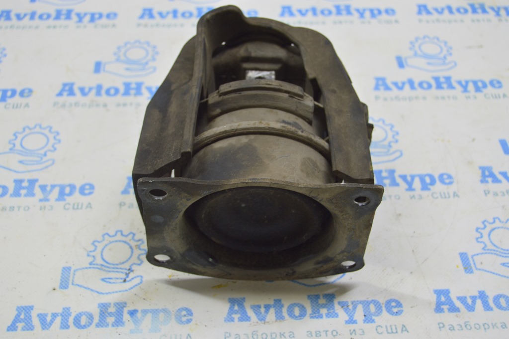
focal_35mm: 51
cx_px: 254
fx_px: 720
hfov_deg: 38.9
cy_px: 170
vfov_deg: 26.4
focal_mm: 34
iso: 400
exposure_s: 1/20
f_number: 5.6
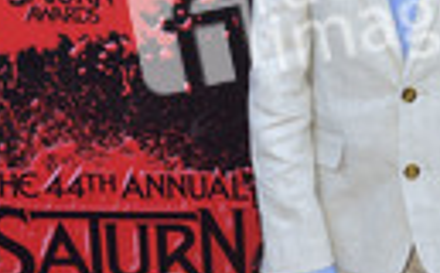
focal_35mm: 114
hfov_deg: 18.0
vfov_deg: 11.4
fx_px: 1364
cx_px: 404
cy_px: 184
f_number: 6.3
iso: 250
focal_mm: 36
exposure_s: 1/250
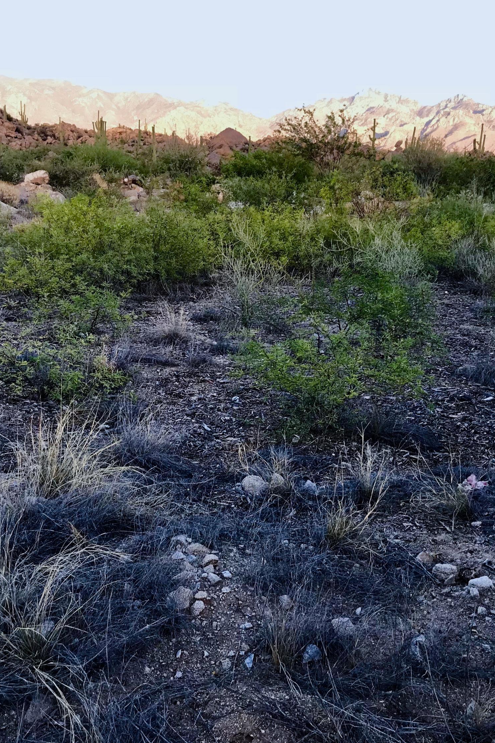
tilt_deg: -12.7
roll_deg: -0.4
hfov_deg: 34.2
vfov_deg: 49.6
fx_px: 804
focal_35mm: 39
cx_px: 230
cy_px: 372
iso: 20
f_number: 1.8
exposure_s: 1/142
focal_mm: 3.99
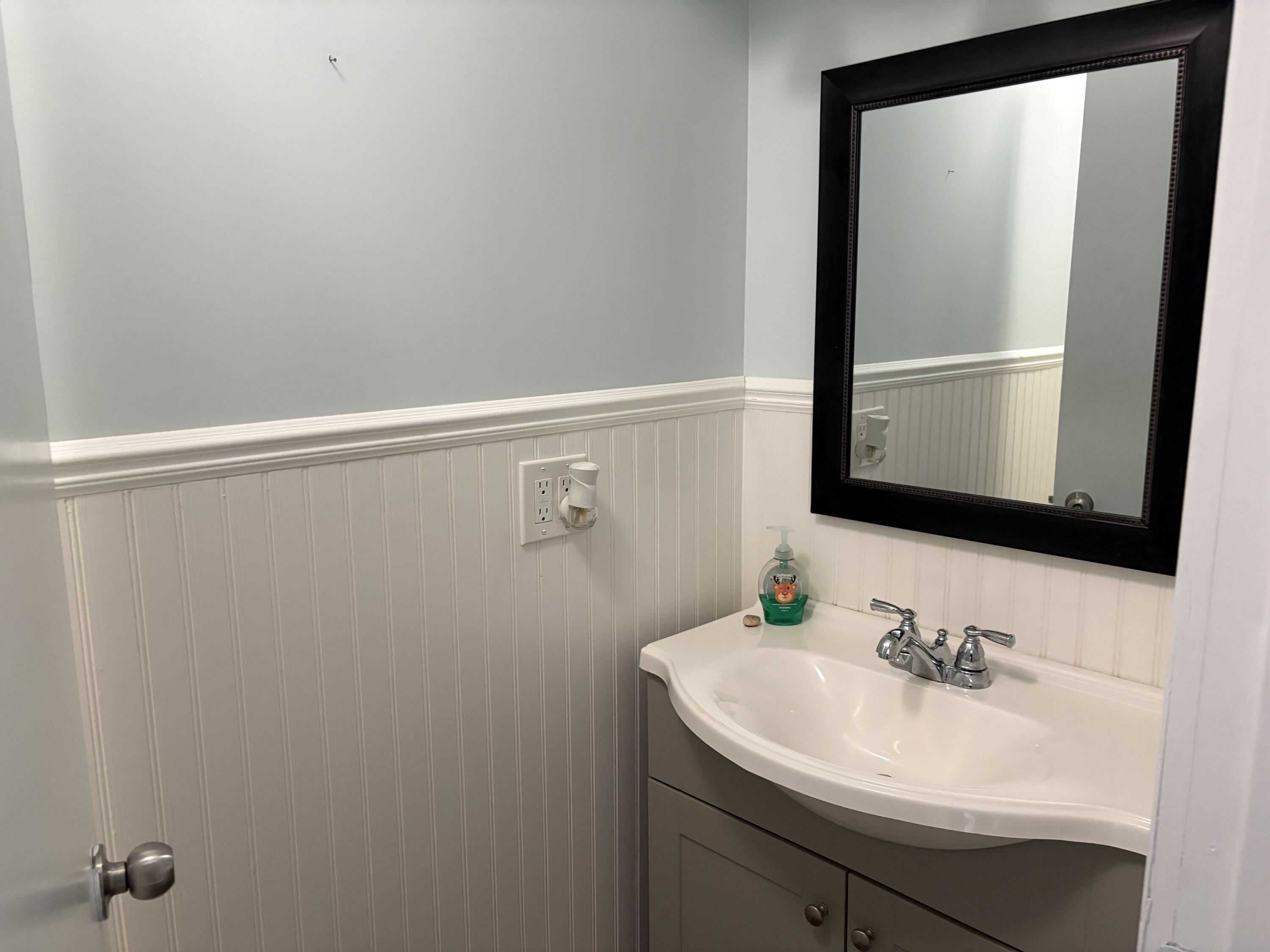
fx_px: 954
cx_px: 635
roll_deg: +0.6
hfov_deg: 67.3
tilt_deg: -13.7
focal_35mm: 26
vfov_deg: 53.1
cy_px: 476
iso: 400
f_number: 1.6
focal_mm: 5.96
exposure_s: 1/60
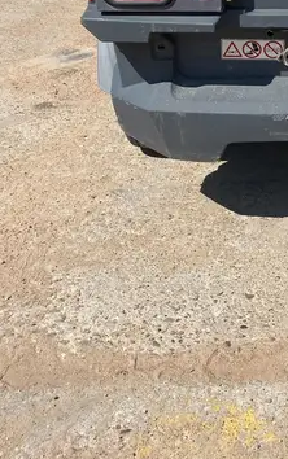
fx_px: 714
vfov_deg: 33.0
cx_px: 314
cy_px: 10
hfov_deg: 21.7
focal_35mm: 57
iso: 32
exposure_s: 1/4444
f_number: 1.8
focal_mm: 4.25
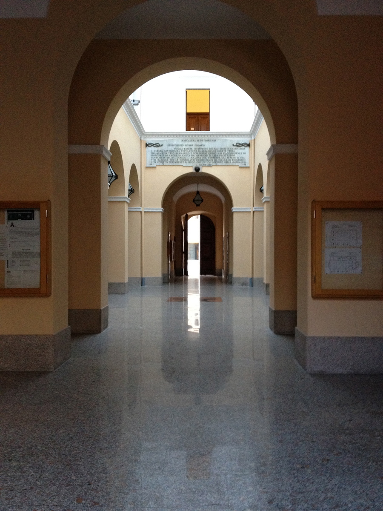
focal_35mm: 35
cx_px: 192
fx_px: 516
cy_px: 256
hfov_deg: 40.7
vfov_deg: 52.6
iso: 320
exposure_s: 1/20
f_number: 2.4
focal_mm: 4.28
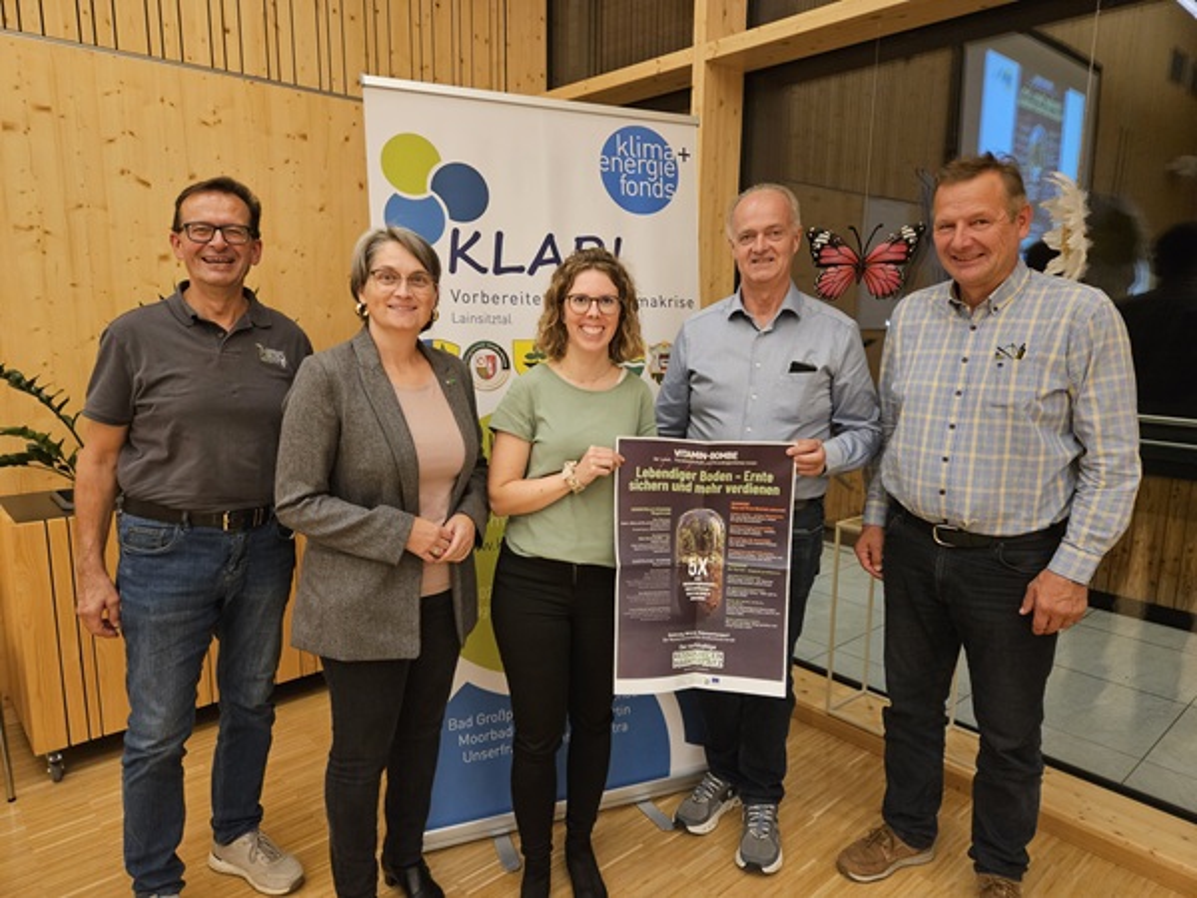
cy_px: 449
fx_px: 795
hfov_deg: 73.9
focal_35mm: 23
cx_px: 598
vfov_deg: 58.9
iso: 400
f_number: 1.8
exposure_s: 1/120
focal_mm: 5.4
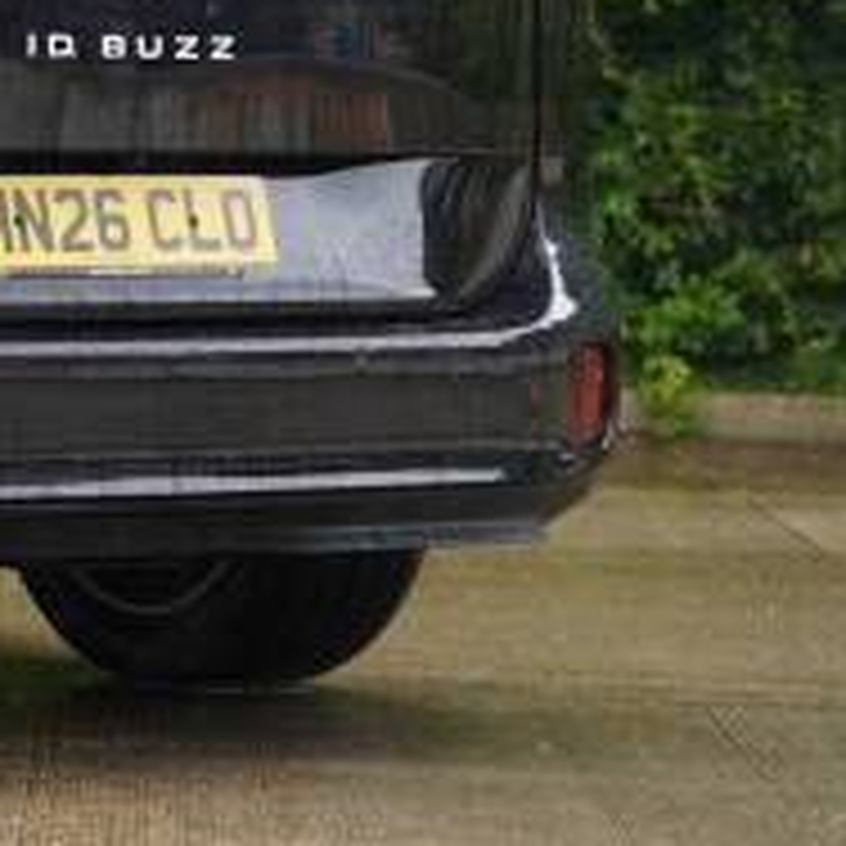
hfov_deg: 8.4
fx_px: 5585
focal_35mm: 202
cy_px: -27
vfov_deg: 8.6
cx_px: -549
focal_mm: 70
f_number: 4
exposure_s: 1/160
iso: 640
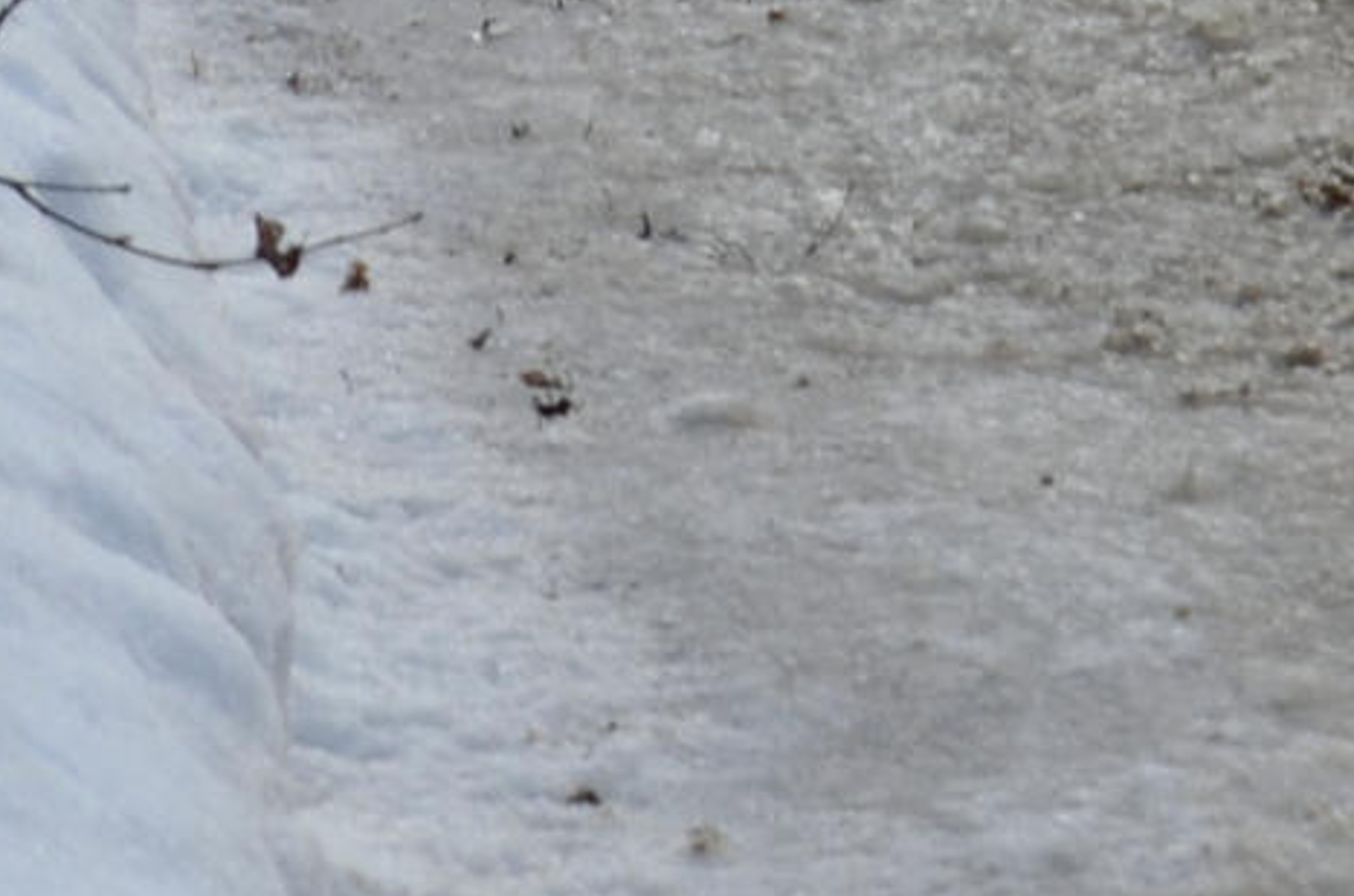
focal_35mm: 366
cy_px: -1918
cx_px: 2340
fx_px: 13733
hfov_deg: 5.6
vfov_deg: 3.6
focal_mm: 38
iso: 180
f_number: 8
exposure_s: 1/250
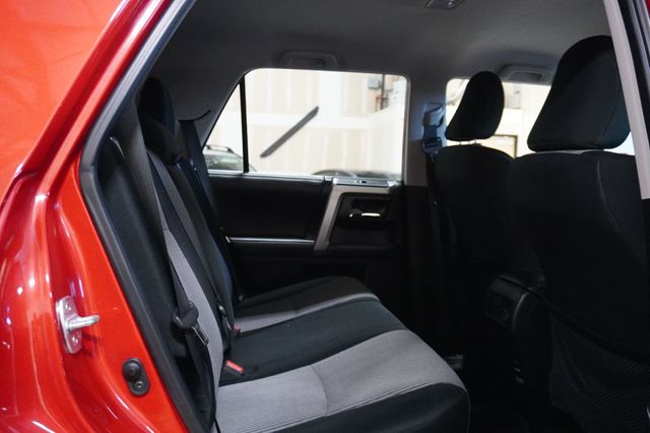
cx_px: 325
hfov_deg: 55.1
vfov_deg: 38.3
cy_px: 216
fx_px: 623
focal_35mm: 34
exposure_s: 1/30
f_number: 4
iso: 6400
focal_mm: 23
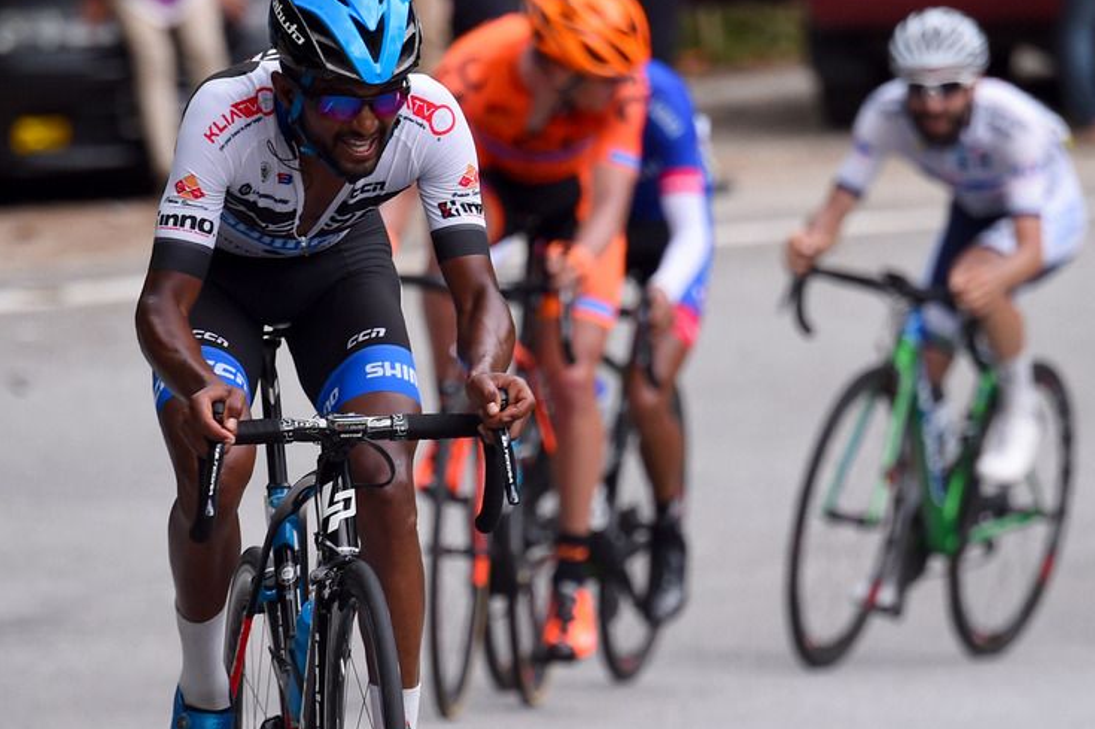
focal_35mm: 604
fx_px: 18359
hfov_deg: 3.4
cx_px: 761
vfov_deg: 2.3
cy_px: 482
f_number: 5.6
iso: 1000
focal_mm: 370
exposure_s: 1/1250
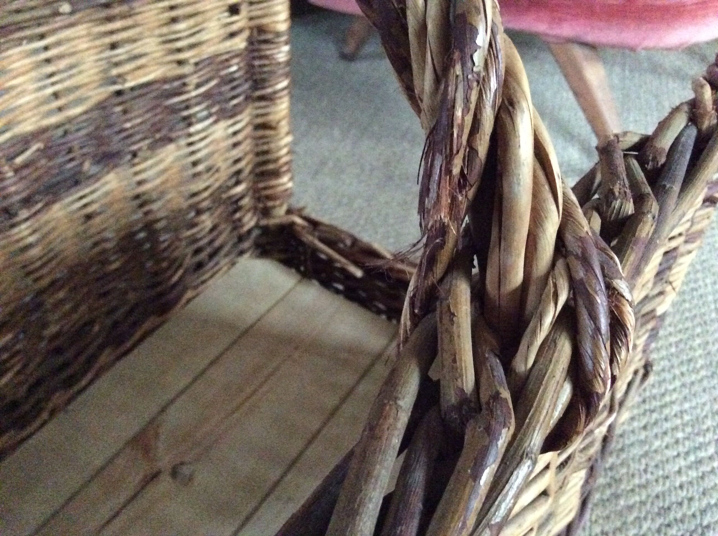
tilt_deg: -37.8
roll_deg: -0.8
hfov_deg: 56.9
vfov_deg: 44.1
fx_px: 663
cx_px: 359
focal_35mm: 32
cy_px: 268
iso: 800
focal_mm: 3.3
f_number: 2.4
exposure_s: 1/17
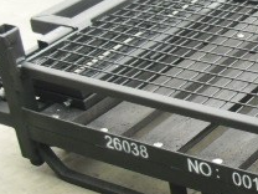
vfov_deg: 13.3
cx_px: 331
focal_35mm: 111
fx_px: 827
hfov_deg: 16.8
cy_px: 72
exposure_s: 1/100
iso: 200
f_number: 3.1
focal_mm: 6.3
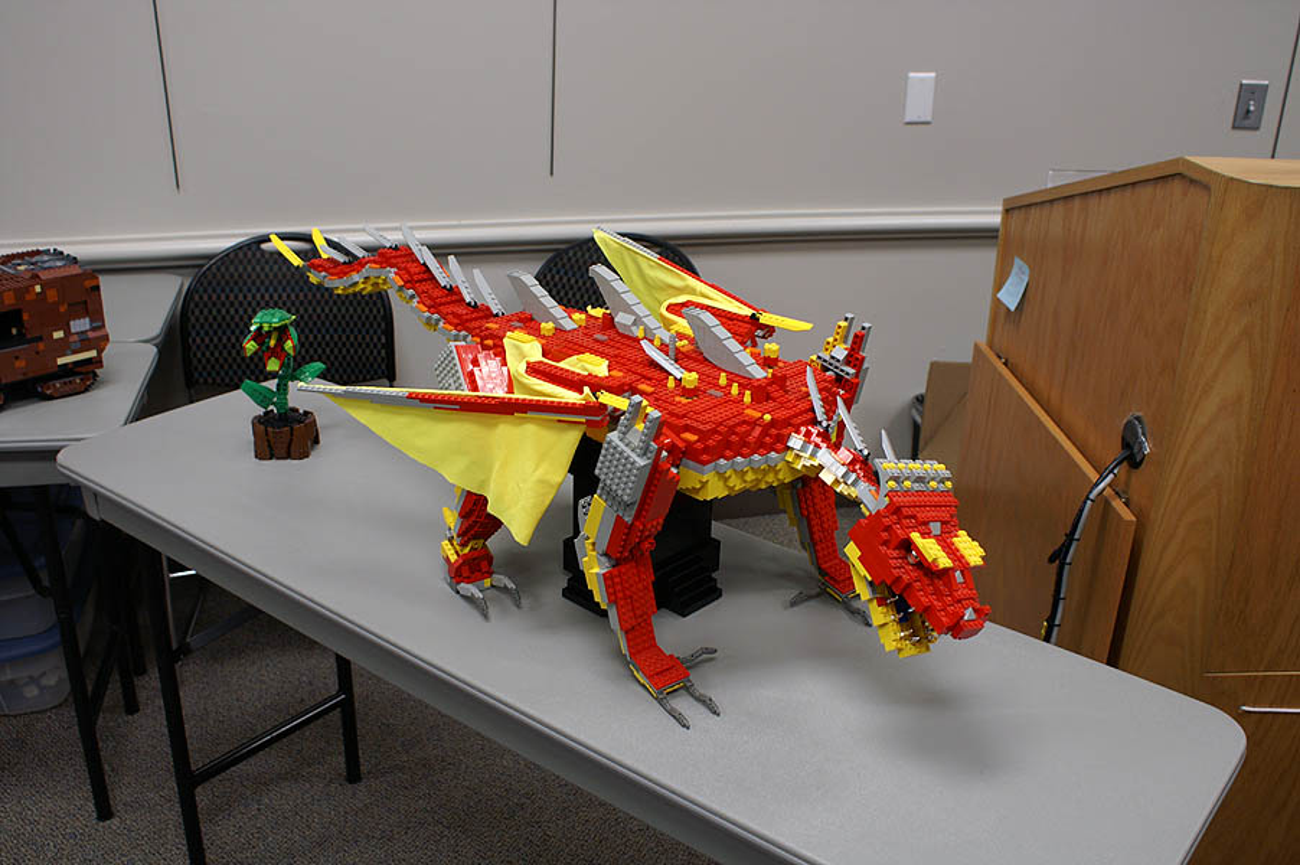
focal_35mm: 33
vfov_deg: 39.9
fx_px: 1191
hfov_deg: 57.3
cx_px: 650
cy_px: 432
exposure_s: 1/40
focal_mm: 22
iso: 320
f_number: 4
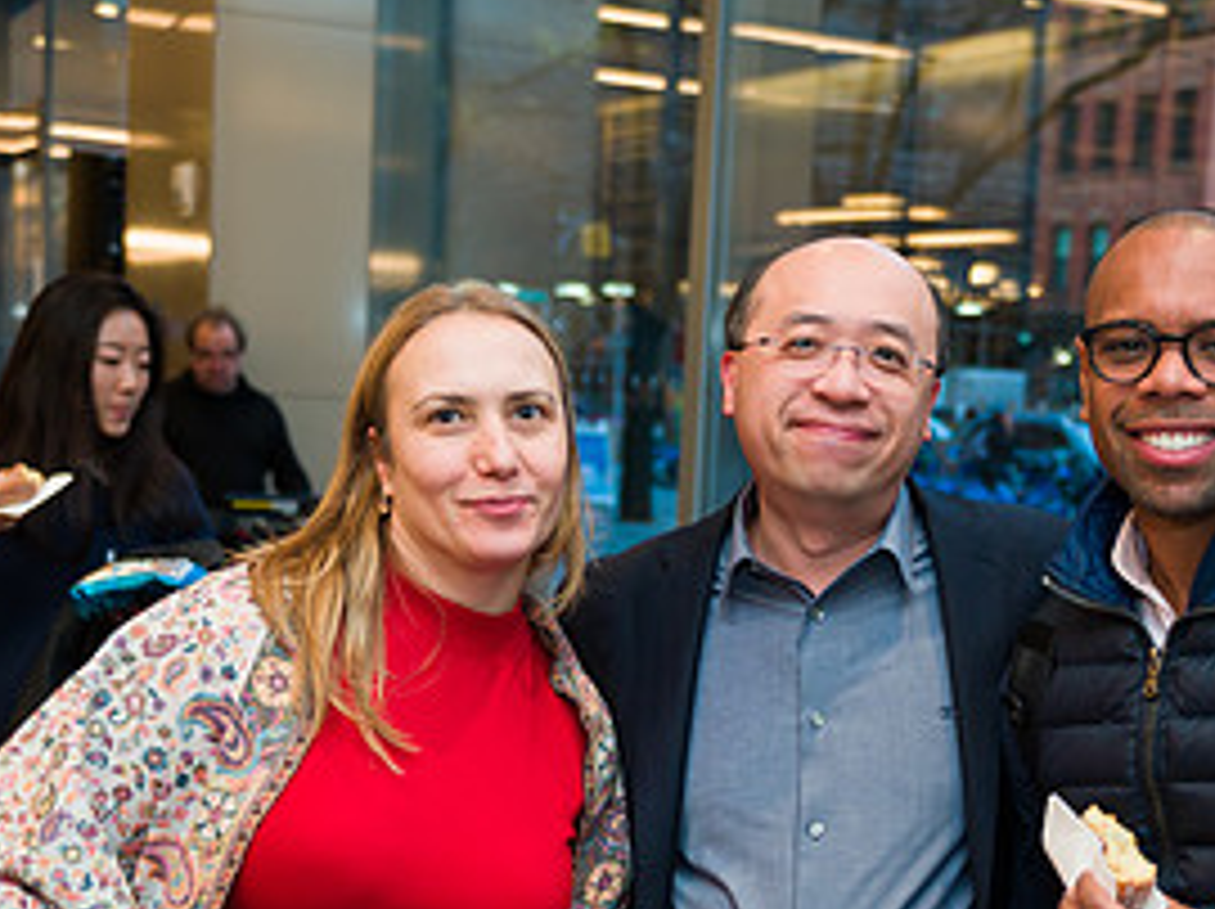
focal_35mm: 64
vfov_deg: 22.6
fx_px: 2244
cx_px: 774
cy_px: 711
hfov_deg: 30.1
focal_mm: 31
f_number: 3.2
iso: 400
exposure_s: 1/200
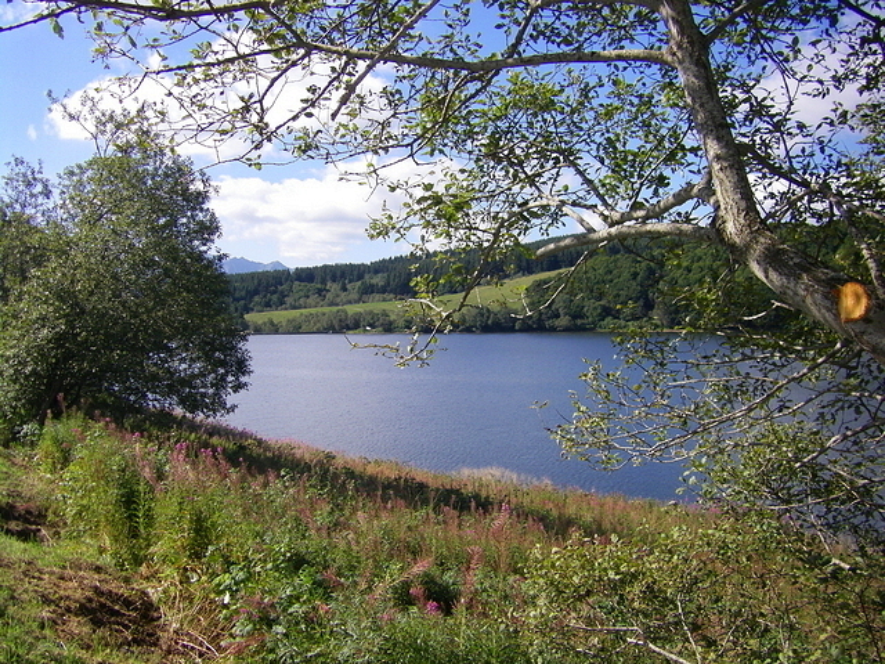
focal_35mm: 38
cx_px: 442
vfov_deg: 37.7
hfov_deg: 49.0
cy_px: 332
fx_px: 972
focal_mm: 6.3
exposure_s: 1/160
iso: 80
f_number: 7
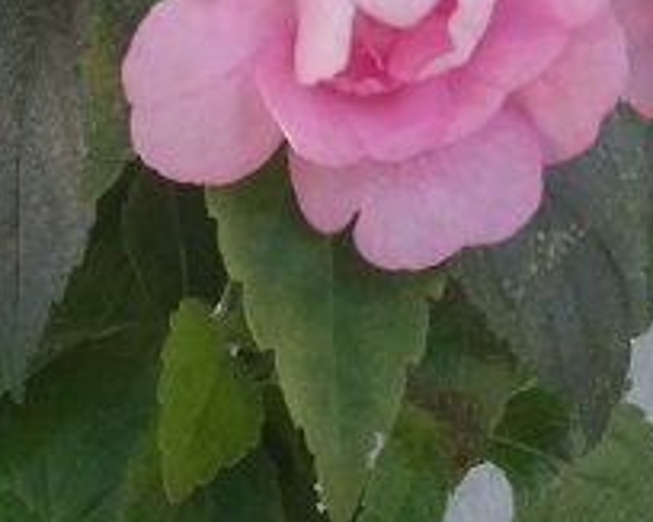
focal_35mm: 89
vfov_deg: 16.9
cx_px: 64
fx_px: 1719
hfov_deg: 21.0
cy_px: -3
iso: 50
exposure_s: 1/50
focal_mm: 3.3
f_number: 2.2
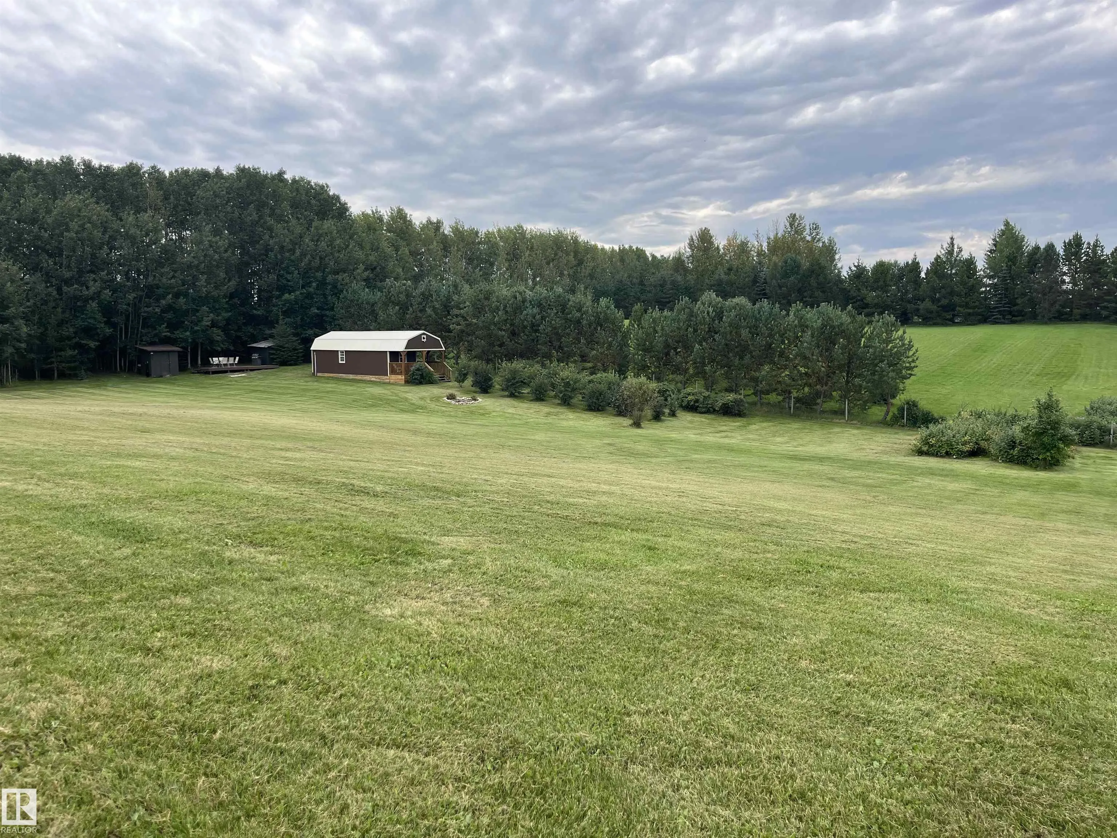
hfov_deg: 67.3
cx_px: 558
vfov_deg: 53.1
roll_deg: +1.2
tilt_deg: -6.5
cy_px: 419
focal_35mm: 26
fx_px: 839
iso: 50
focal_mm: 5.1
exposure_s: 1/1536
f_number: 1.6
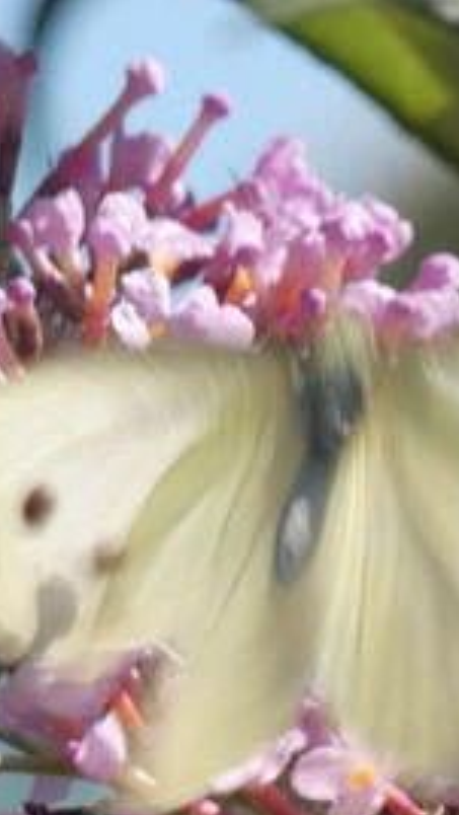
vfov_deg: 1.7
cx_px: 277
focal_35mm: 1301
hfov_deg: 0.9
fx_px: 28114
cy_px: 727
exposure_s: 1/125
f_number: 5.6
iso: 80
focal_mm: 89.5
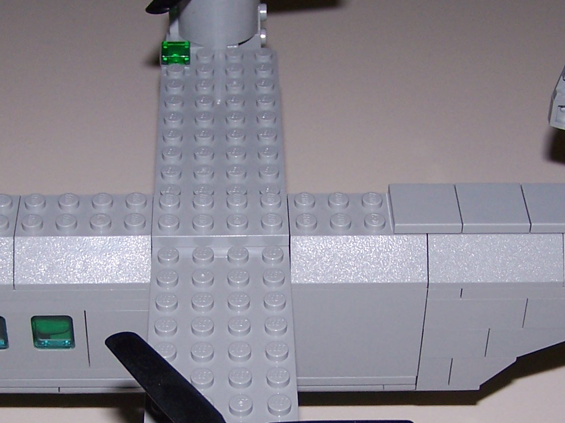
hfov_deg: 22.0
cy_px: 324
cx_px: 267
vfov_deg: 16.5
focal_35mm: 89
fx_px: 1453
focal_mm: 6.3
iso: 80
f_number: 2.8
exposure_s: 1/60
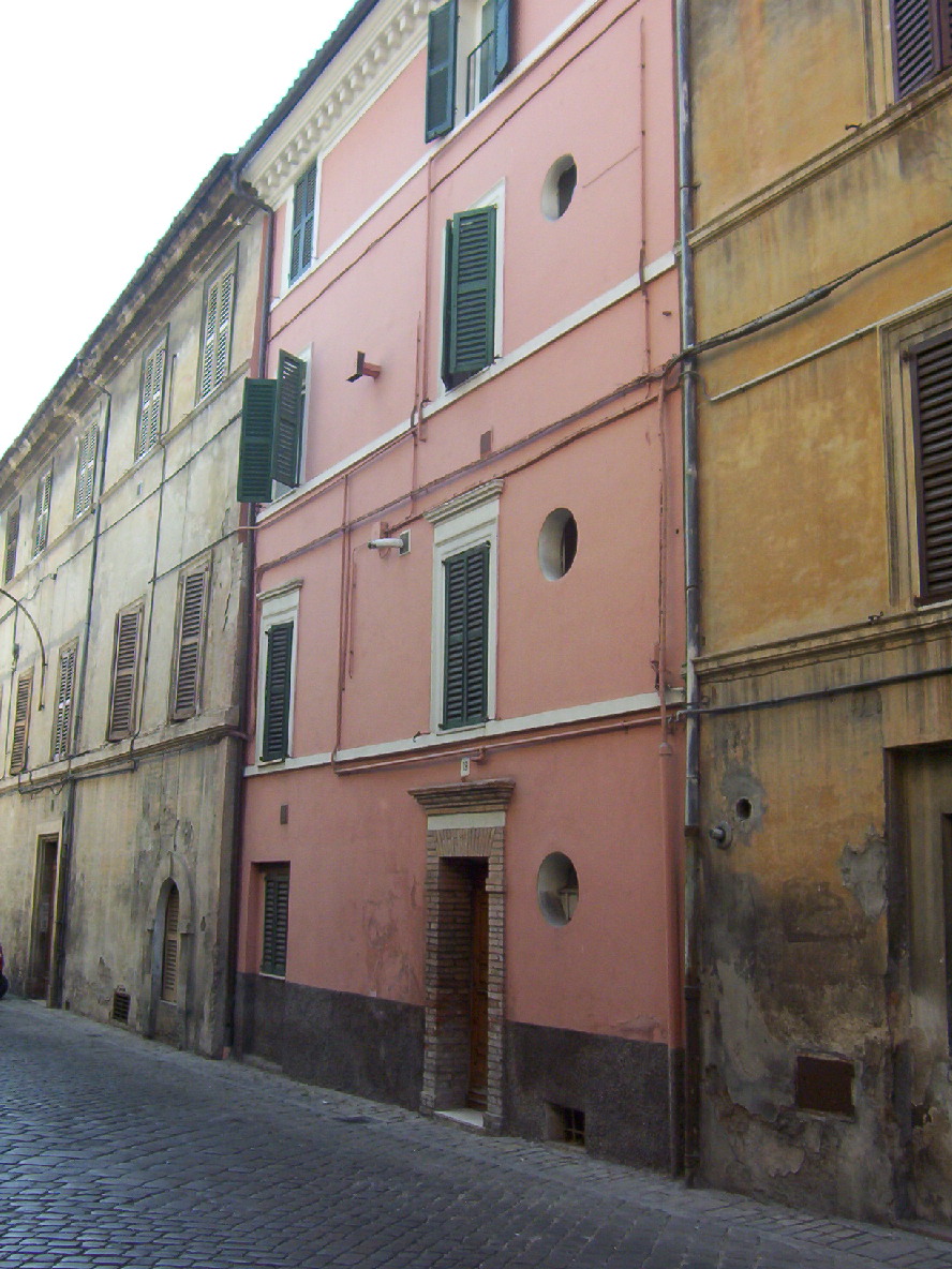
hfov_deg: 39.7
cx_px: 476
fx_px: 1320
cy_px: 634
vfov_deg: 51.4
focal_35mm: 36
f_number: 2.76
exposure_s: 1/640
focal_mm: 5.54
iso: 100
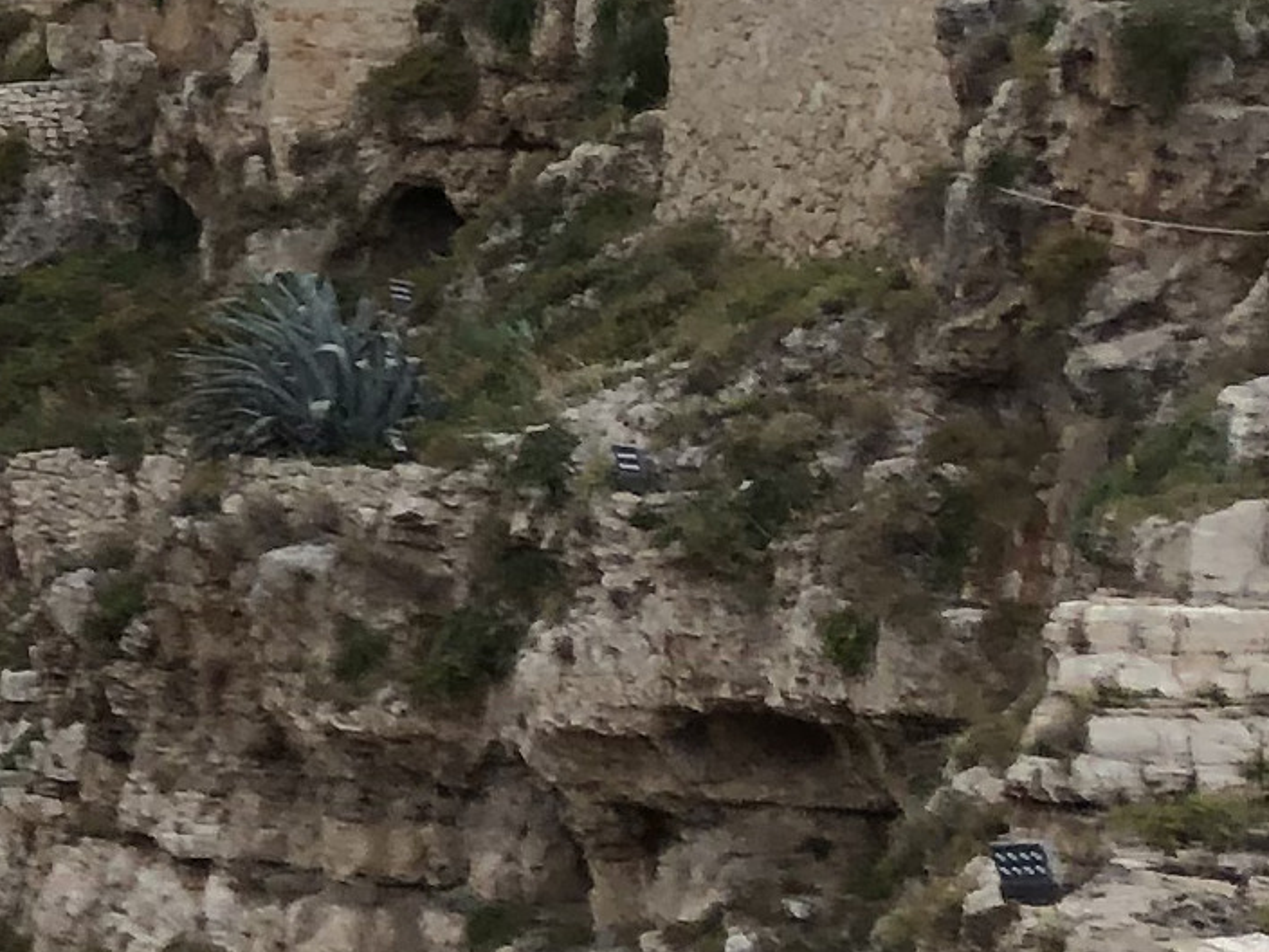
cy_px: 617
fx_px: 5829
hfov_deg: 10.7
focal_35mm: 159
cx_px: -1732
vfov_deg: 9.3
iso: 20
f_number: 1.8
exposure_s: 1/534
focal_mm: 4
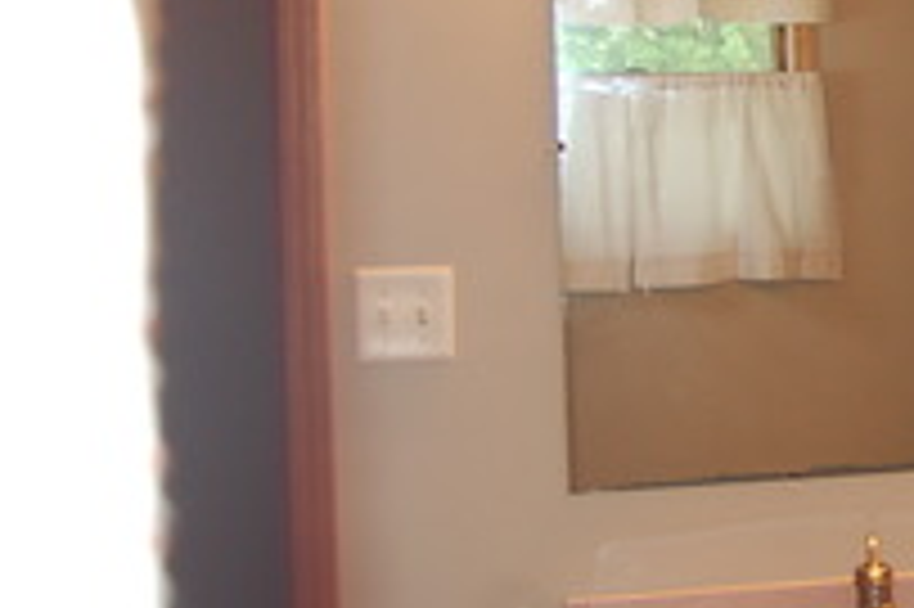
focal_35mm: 85
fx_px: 2156
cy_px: 158
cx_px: 1243
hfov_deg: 21.3
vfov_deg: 16.0
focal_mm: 18
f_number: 3.5
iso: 400
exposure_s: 1/60
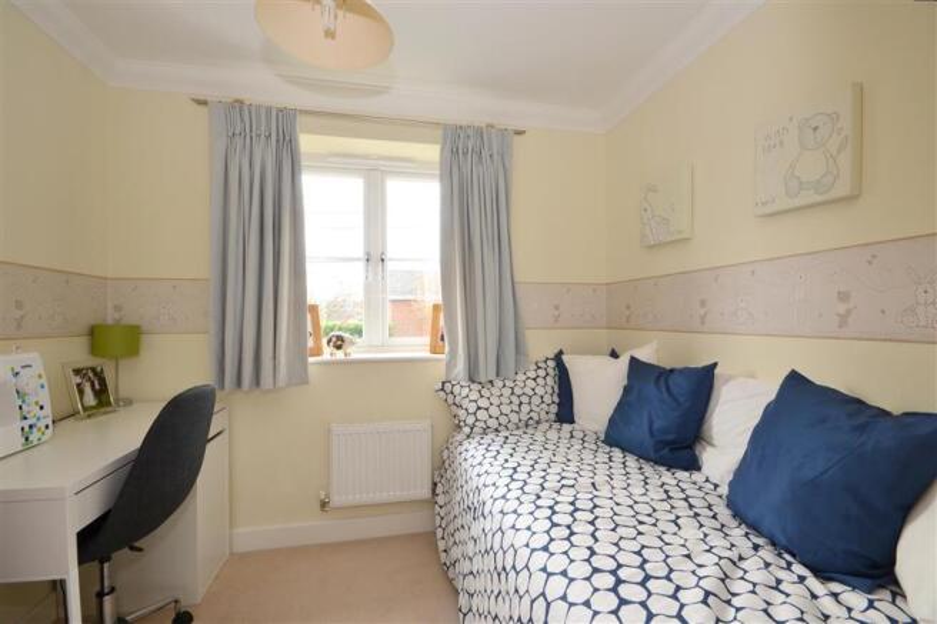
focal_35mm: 15
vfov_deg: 77.3
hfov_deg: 100.4
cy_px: 312
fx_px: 390
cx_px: 468
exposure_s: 1/3
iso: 200
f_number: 11
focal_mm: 10
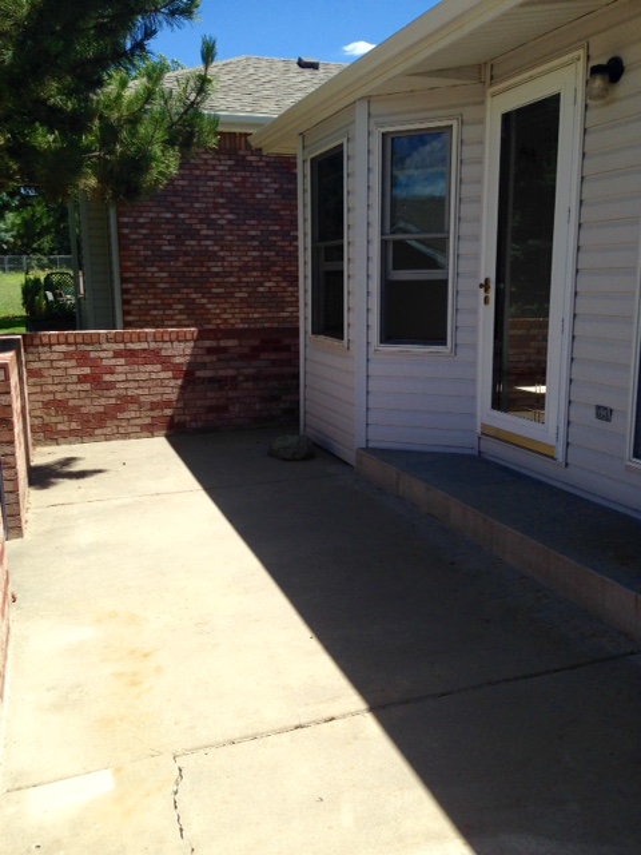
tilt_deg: -10.9
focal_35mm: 33
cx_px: 320
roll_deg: -0.6
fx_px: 815
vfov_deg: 55.4
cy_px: 428
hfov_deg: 42.9
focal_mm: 4.12
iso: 50
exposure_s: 1/1085
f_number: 2.4
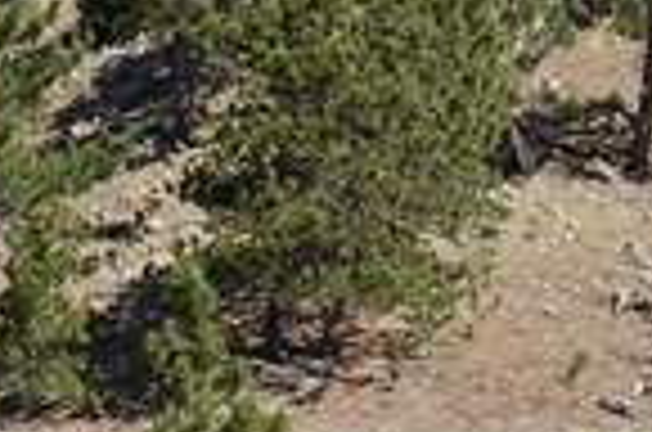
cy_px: 216
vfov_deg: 7.9
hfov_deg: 11.9
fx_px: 3140
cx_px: 292
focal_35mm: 174
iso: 100
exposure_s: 1/250
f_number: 8
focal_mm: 21
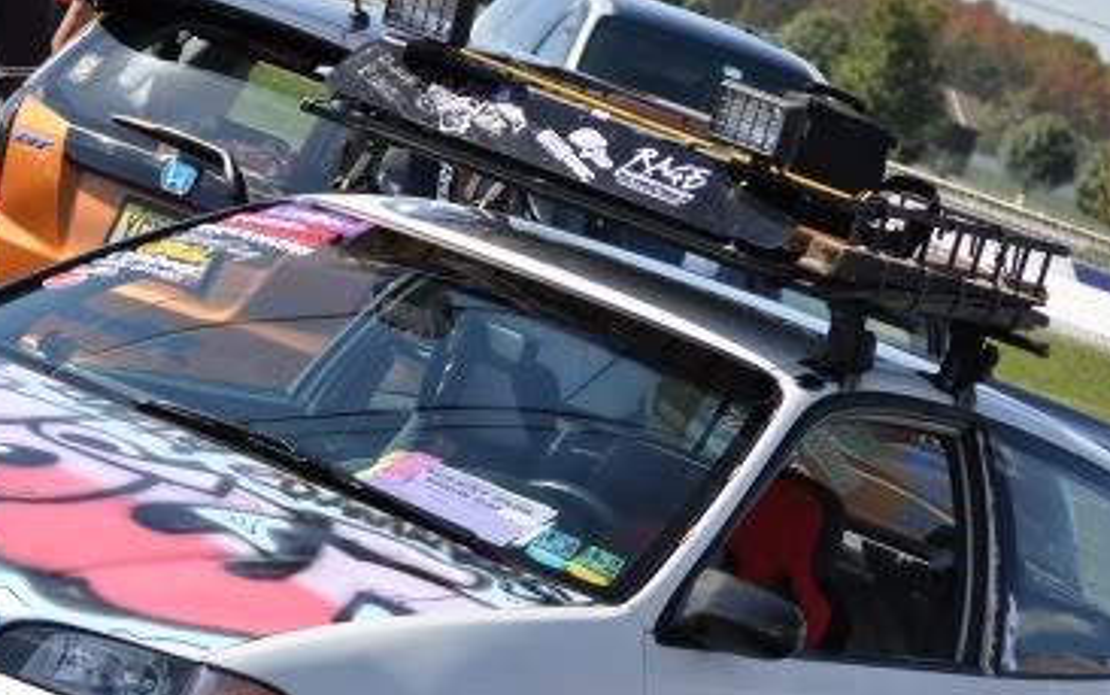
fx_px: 6627
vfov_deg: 6.0
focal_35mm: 219
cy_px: 590
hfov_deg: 9.6
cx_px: 394
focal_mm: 82
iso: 400
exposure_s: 1/1600
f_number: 5.6
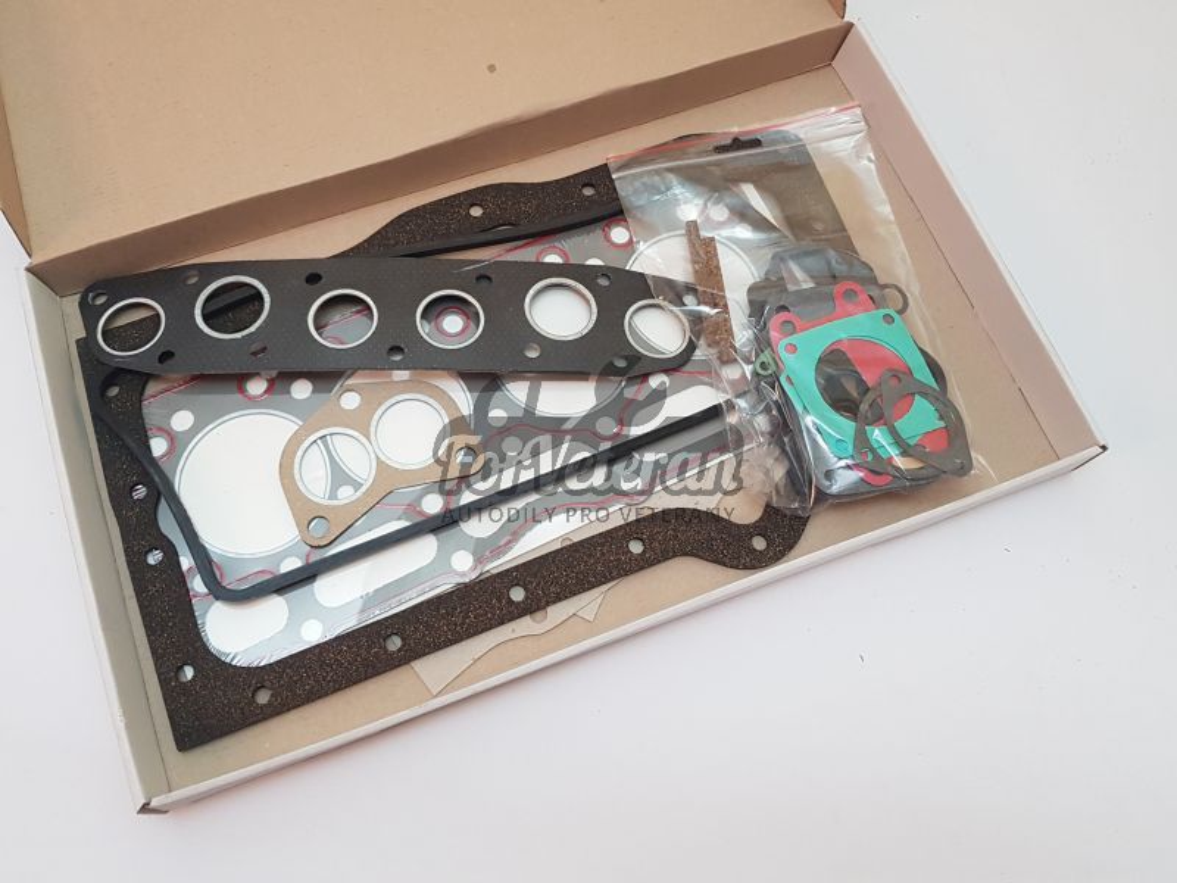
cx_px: 588
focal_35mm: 26
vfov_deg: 53.1
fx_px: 884
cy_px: 442
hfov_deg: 67.3
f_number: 1.7
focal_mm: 4.2
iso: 200
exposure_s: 1/50
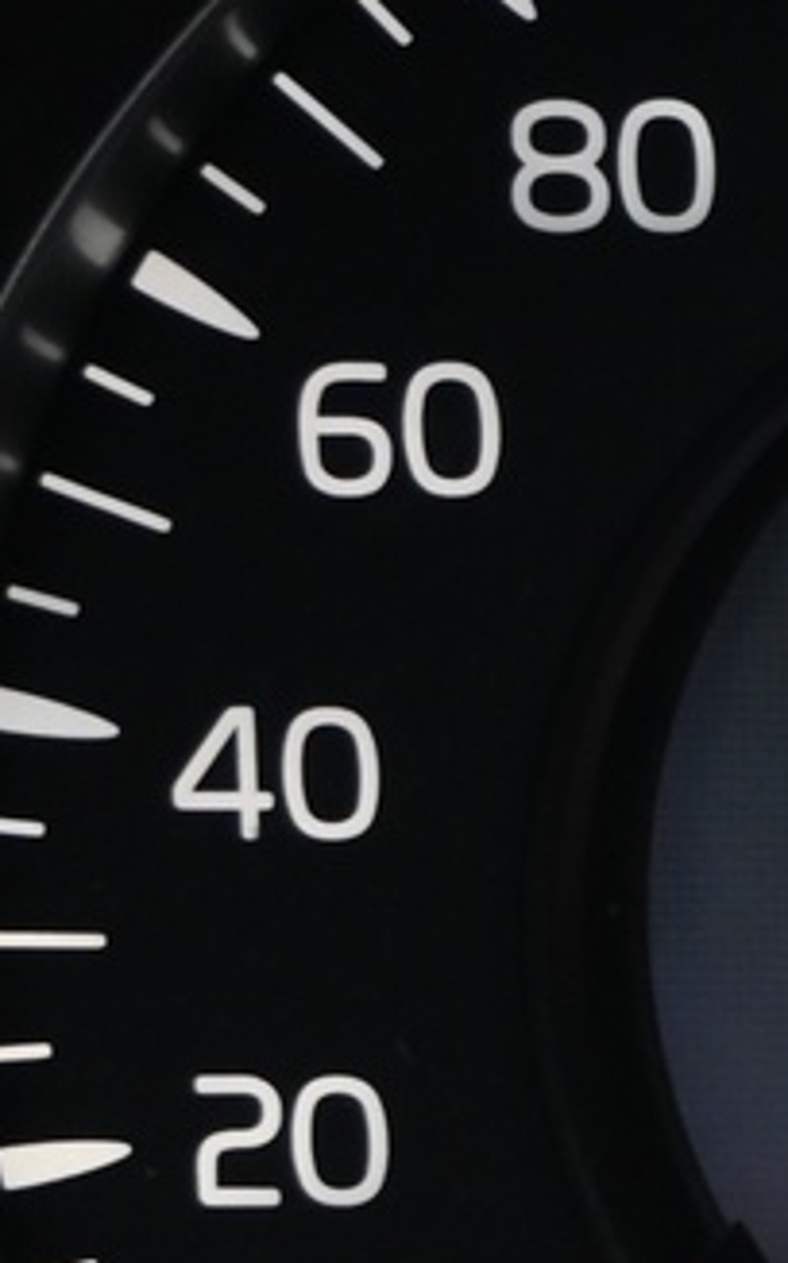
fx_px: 7166
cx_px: 2785
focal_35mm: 208
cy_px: 796
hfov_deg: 5.7
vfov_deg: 10.1
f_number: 4.5
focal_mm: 27.5
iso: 1000
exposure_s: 1/10
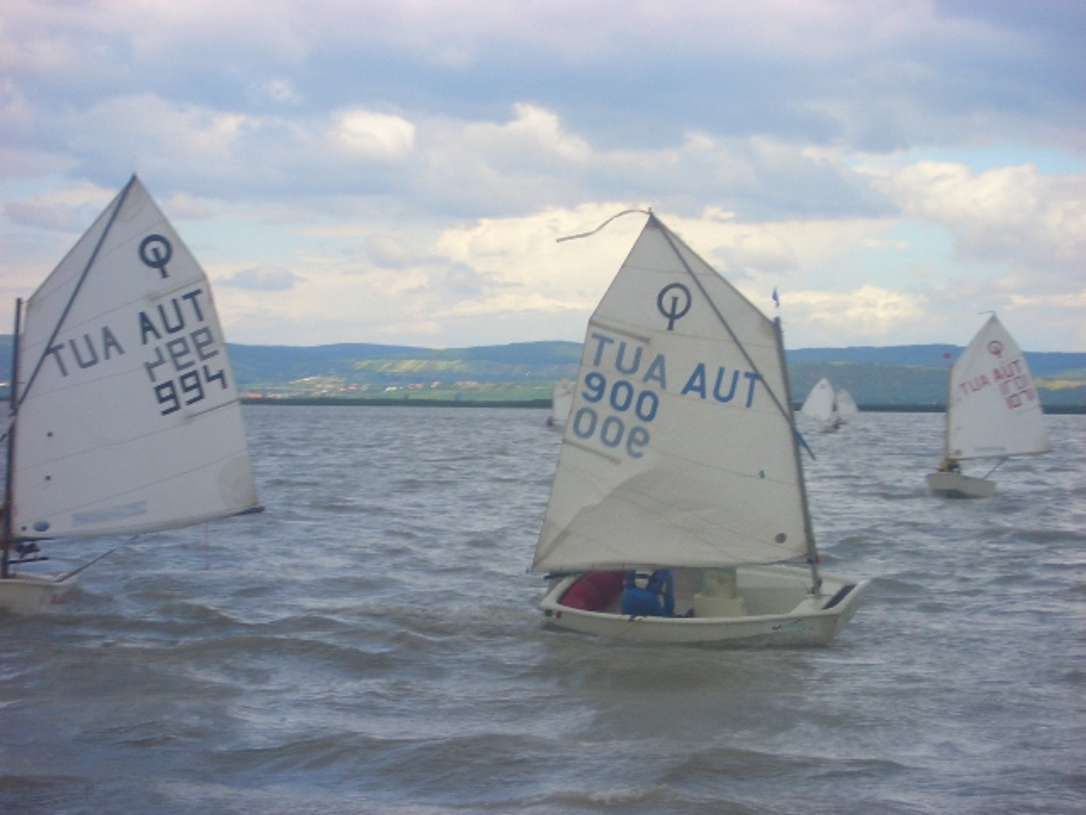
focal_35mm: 105
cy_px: 408
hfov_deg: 18.7
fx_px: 3294
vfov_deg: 14.1
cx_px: 543
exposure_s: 1/125
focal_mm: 17.4
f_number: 7.7
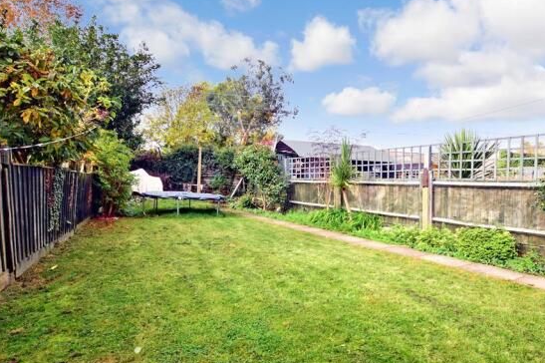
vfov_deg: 67.3
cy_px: 187
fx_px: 272
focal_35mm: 18
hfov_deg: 90.0
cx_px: 270
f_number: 16
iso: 400
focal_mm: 10
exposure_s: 1/40
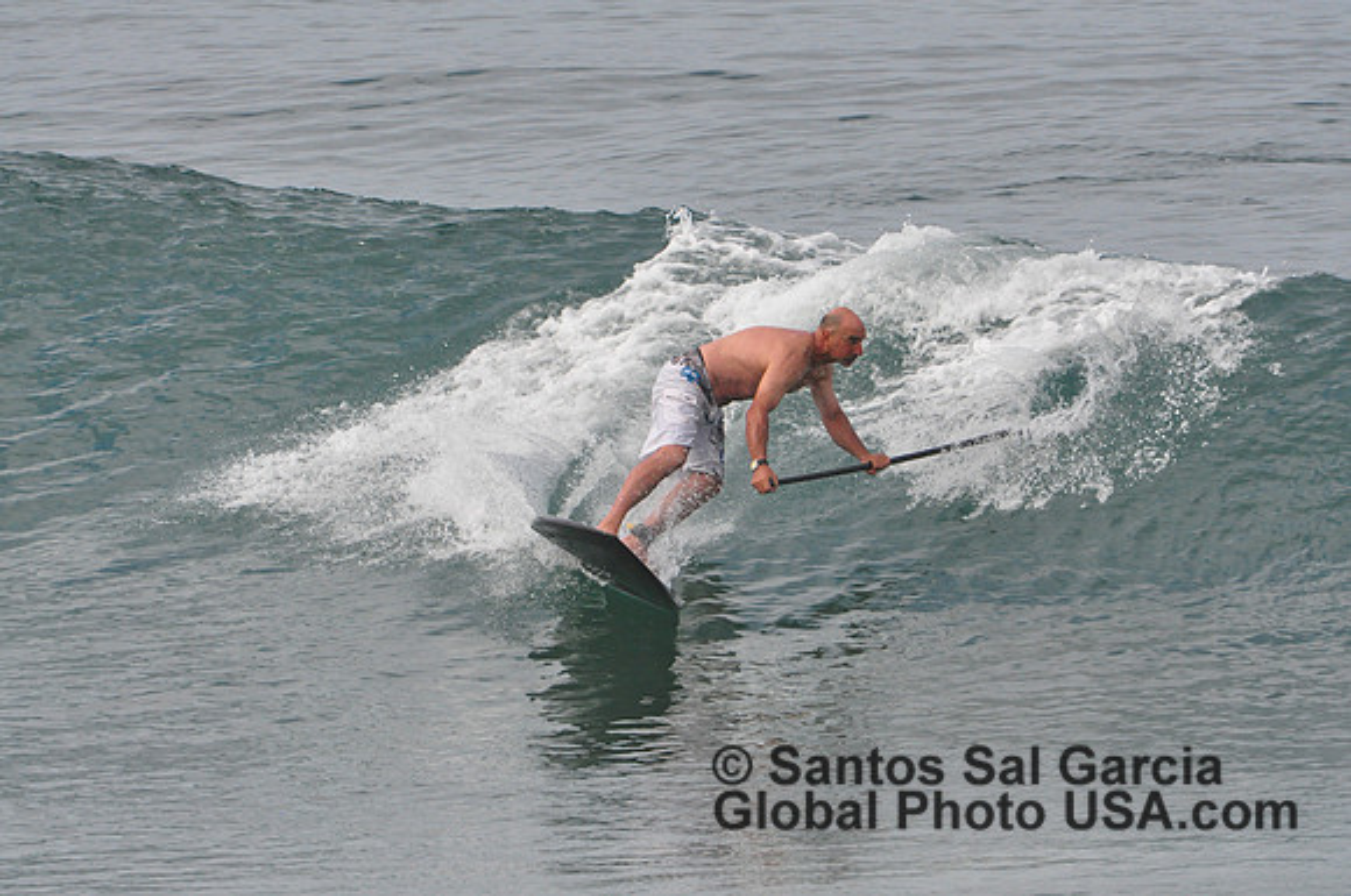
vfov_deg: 1.7
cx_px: 676
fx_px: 30917
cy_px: 448
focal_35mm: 825
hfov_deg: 2.5
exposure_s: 1/2500
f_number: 8
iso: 1250
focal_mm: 550
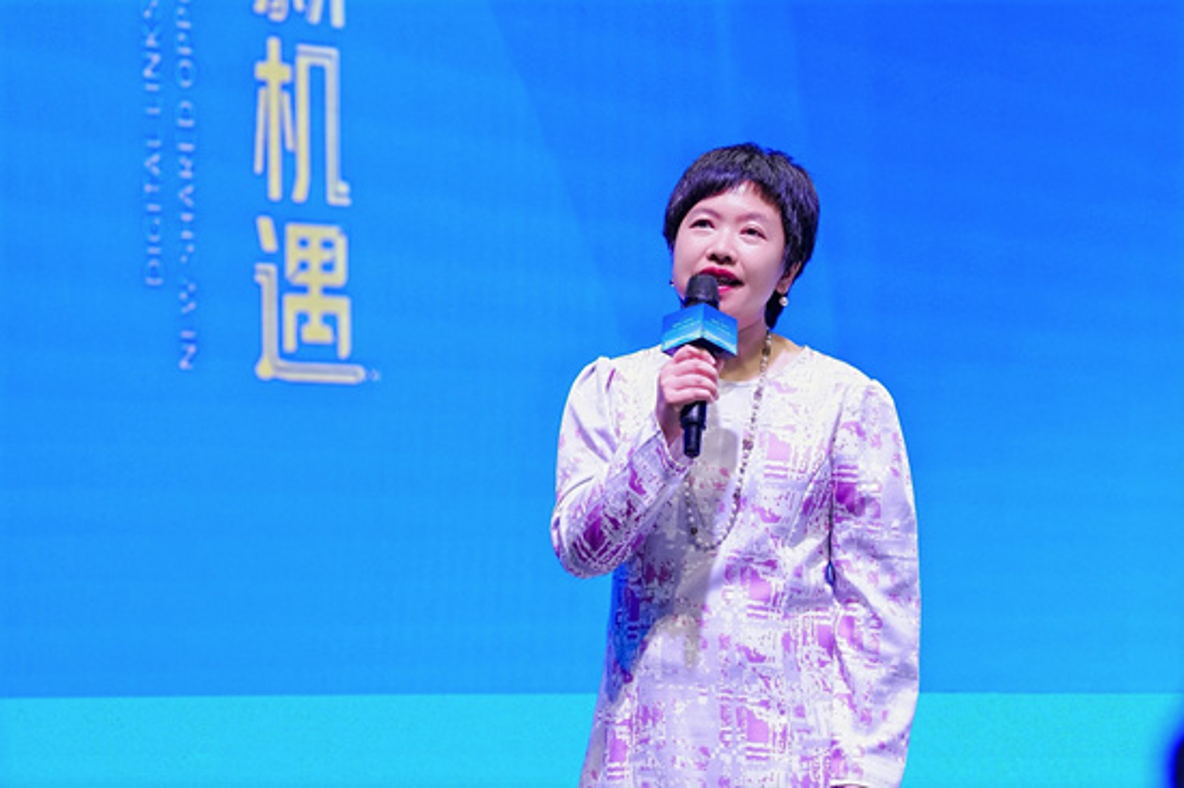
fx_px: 7428
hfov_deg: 9.1
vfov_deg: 6.1
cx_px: 592
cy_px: 394
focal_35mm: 226
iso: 1000
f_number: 4.5
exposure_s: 1/320
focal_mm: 151
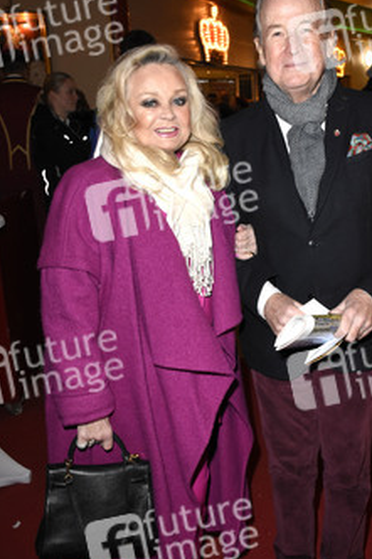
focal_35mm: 42
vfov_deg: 46.8
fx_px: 645
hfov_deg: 32.1
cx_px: 221
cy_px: 286
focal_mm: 23
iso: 2500
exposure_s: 1/125
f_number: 6.3
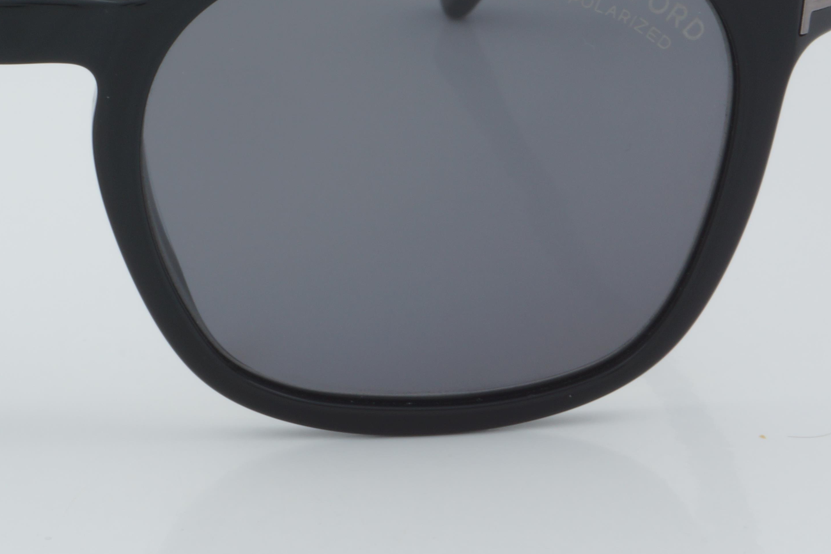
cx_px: 19
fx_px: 3948
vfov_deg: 8.0
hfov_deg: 11.9
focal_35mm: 171
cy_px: 148
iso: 100
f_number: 32
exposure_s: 1/4
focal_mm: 55
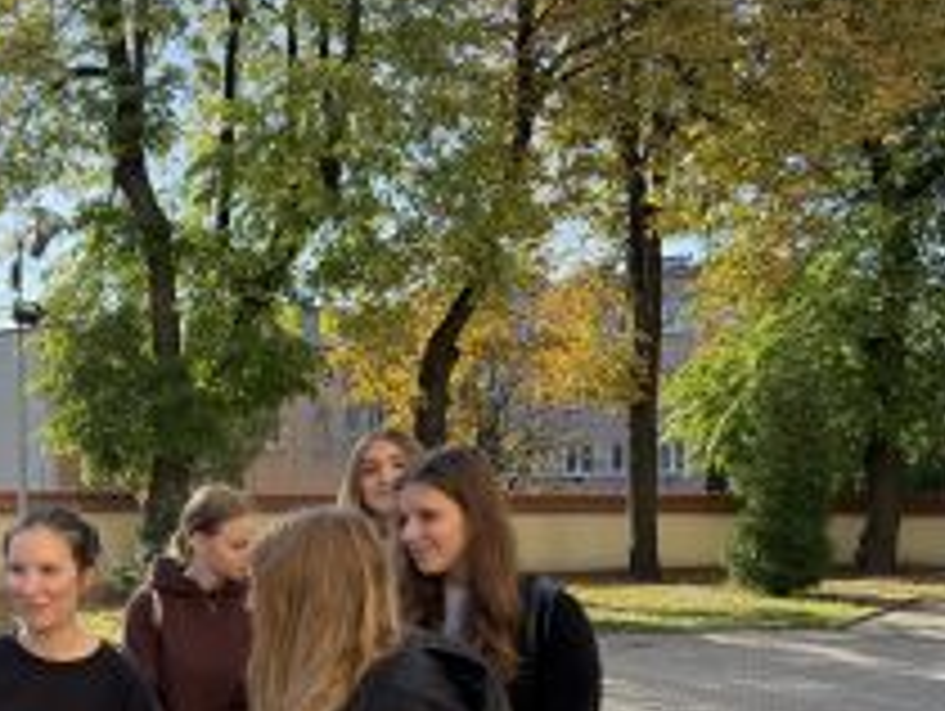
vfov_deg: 29.1
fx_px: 1312
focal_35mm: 48
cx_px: 22
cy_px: 637
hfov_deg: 36.1
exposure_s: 1/1314
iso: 100
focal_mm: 6.76
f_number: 1.78
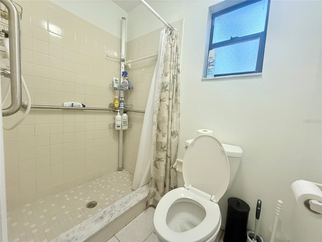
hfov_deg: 102.1
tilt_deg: -5.8
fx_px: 130
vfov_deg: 85.7
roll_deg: -3.5
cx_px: 161
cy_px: 121
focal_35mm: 14
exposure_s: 1/120
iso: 250
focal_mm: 2.22
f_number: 2.2
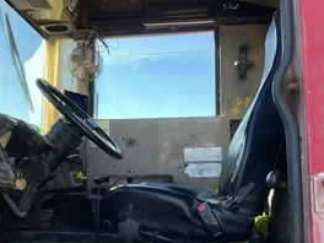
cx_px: 119
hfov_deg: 42.6
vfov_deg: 32.9
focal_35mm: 44
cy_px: 131
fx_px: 412
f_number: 1.8
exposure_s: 1/152
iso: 20
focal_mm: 3
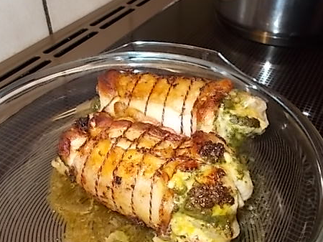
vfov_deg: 38.4
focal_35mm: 37
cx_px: 151
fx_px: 345
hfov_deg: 50.1
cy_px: 152
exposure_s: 1/25
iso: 200
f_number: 3.2
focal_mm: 4.6
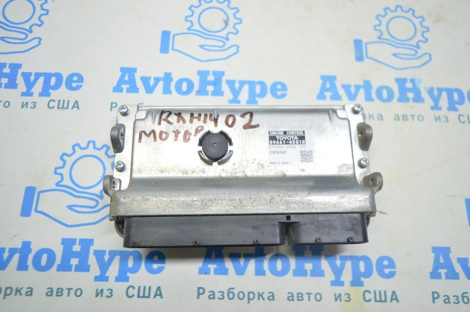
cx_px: 235
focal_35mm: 27
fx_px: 352
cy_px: 156
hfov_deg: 67.4
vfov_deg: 47.9
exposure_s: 1/40
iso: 400
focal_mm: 18
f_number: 3.5
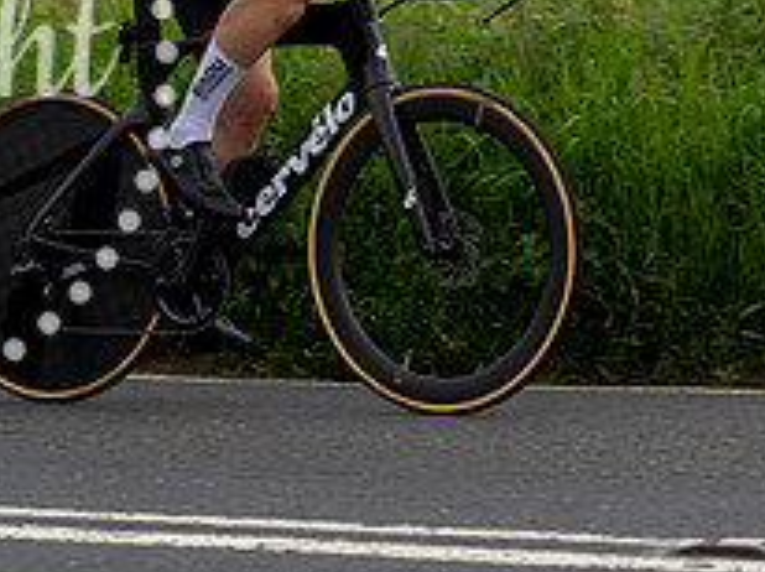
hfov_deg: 9.3
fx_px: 4724
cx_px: 405
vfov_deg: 6.9
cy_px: -132
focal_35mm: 214
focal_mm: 79
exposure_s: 1/800
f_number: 3.2
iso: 500
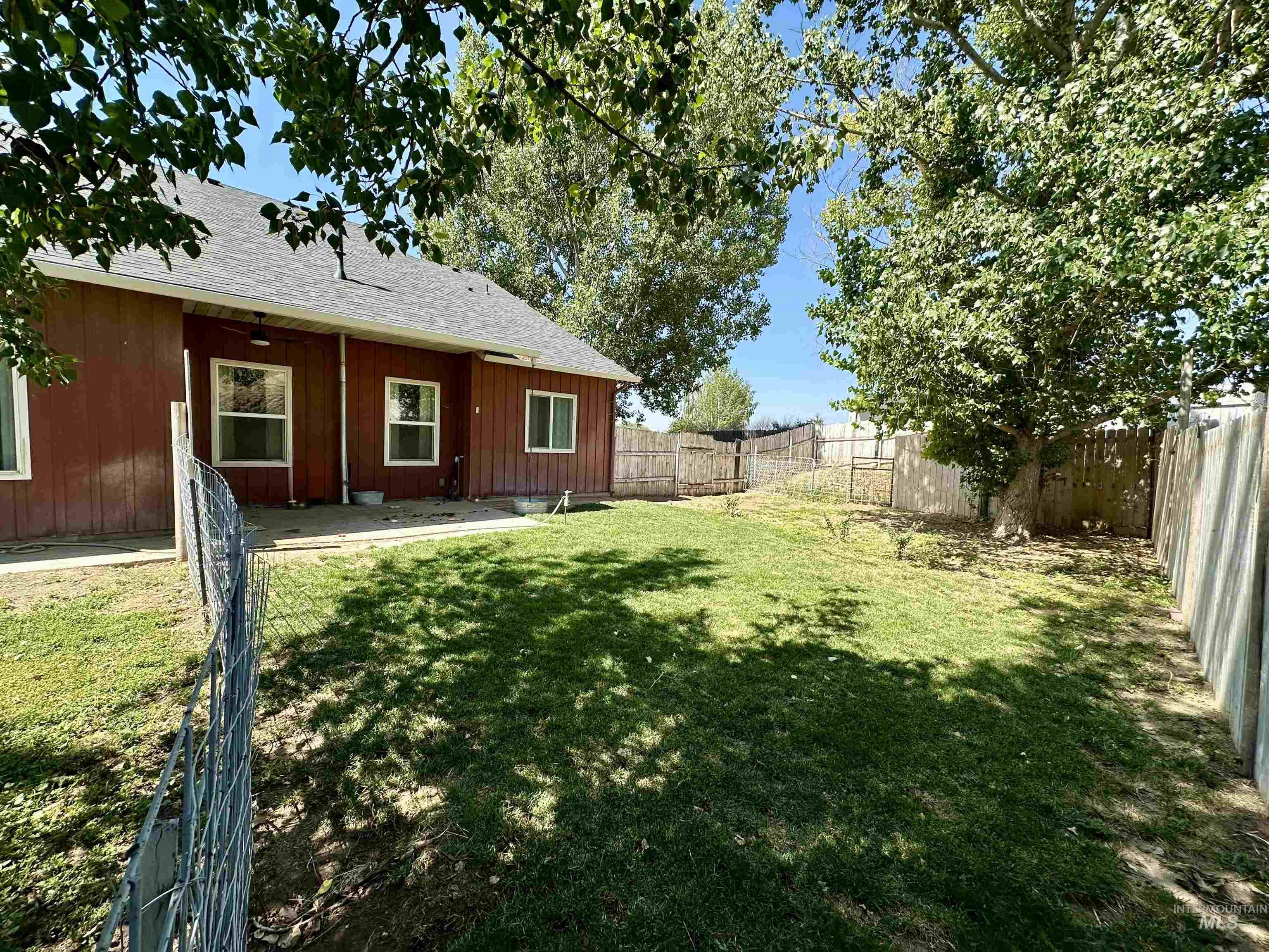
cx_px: 634
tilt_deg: -3.5
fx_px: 513
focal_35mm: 14
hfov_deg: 102.1
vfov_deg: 85.7
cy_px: 476
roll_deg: -1.8
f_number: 2.2
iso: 40
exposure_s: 1/764
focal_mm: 2.22
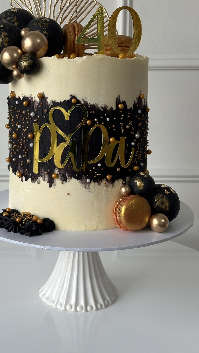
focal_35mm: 60
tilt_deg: -11.3
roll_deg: -0.2
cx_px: 77
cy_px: 151
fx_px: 563
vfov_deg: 34.8
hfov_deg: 20.0
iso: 80
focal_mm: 6.86
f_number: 1.78
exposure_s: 1/90
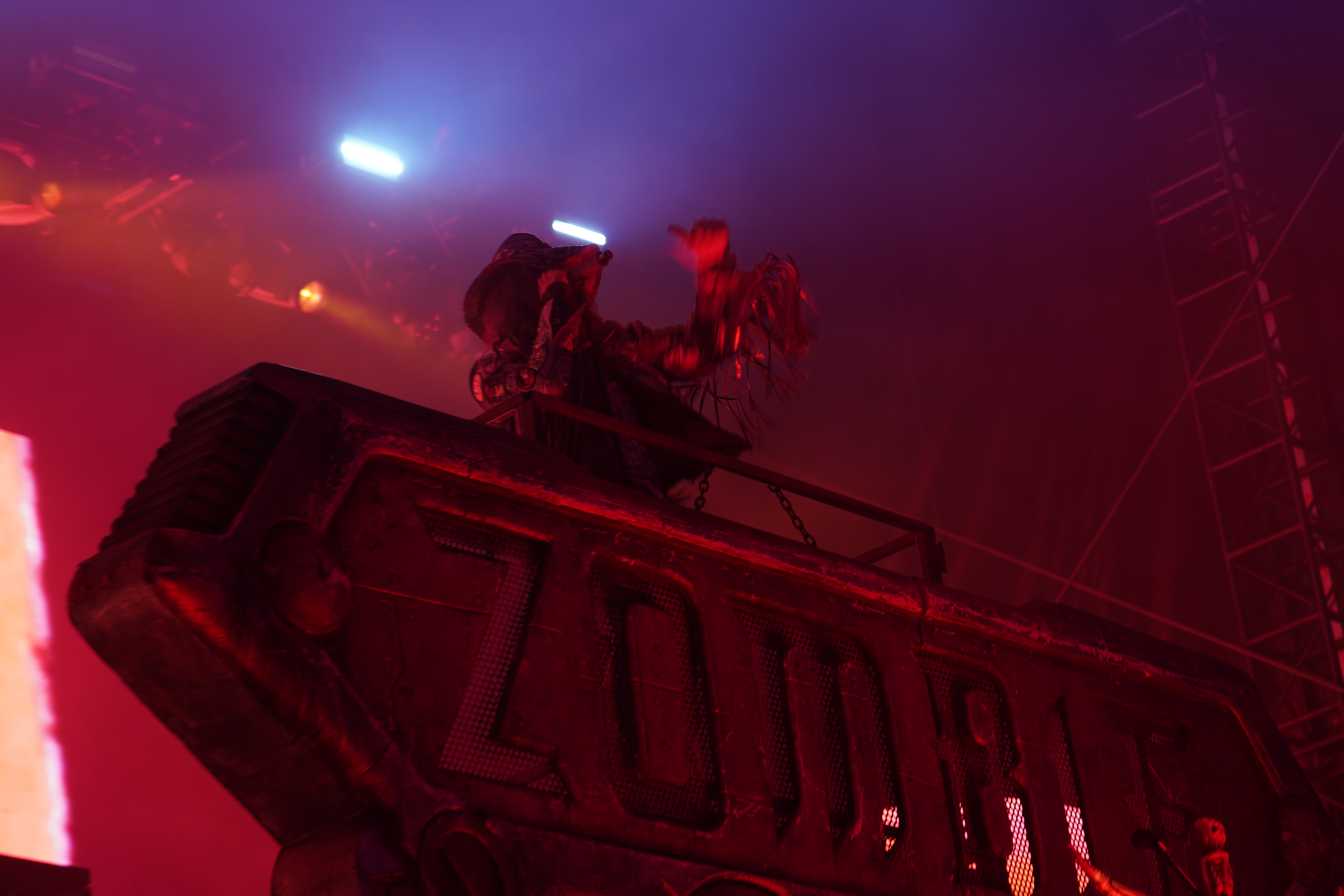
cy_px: 448
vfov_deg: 13.0
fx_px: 3920
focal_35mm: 105
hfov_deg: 19.5
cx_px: 672
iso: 500
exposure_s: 1/60
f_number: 4
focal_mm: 105
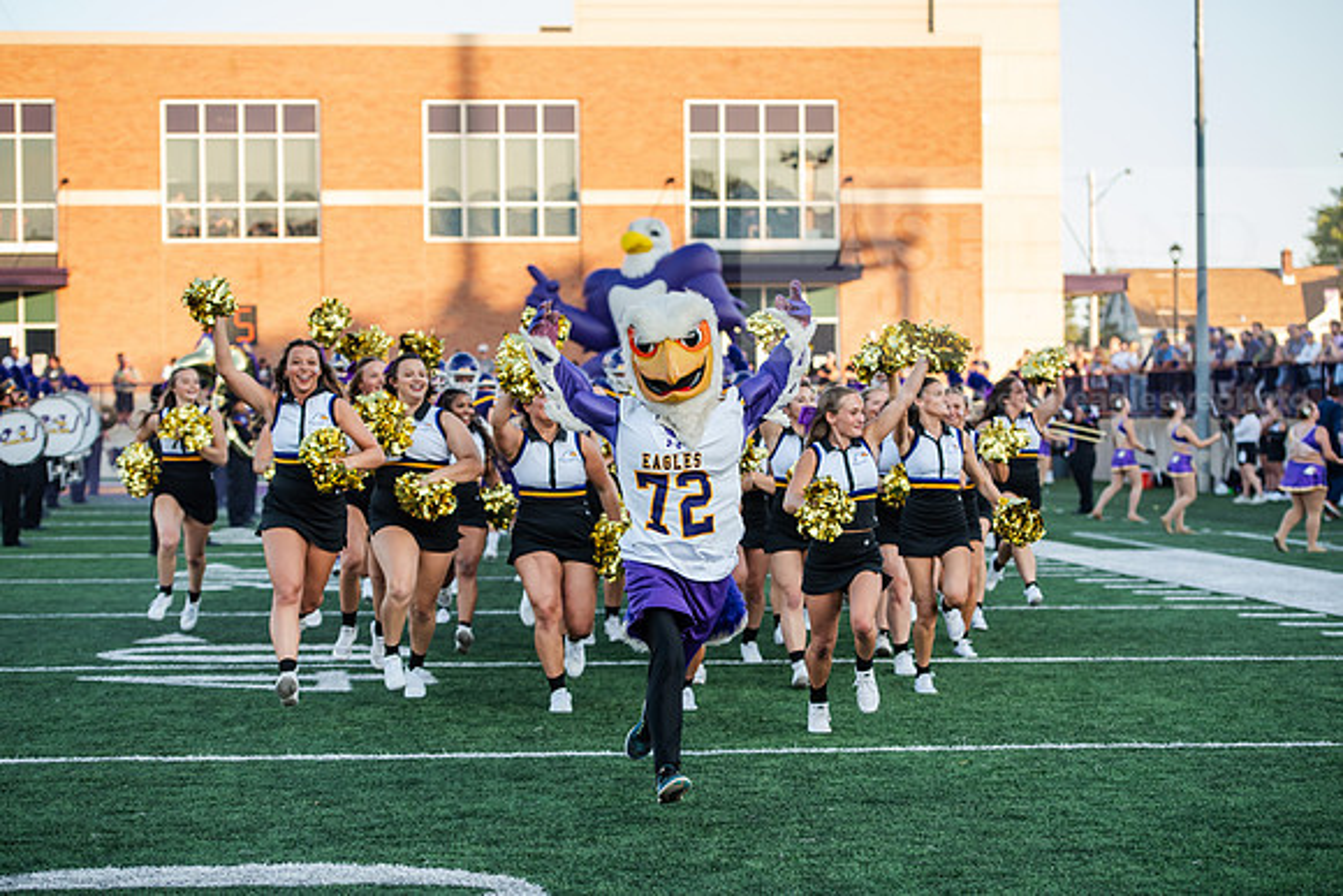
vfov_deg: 15.9
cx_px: 672
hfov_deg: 23.6
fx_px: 3209
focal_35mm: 86
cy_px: 448
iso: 400
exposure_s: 1/640
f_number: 4
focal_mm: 86
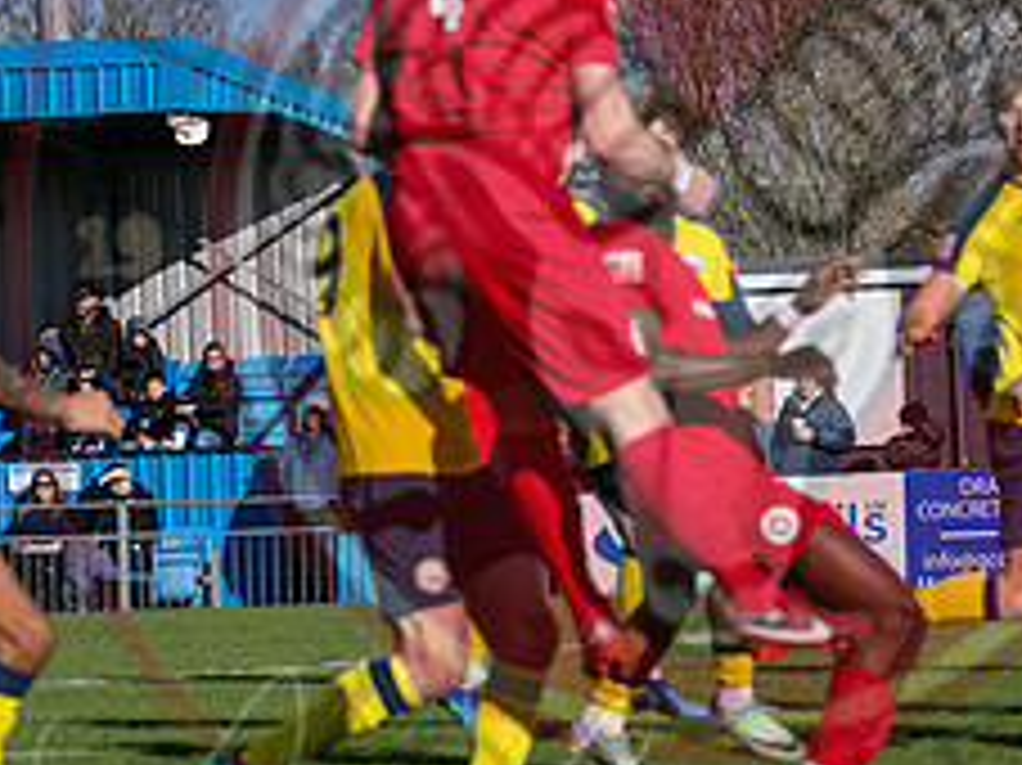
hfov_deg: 5.9
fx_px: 9974
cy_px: 84
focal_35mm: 338
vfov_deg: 4.4
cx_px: 509
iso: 400
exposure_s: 1/12800
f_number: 4
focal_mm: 87
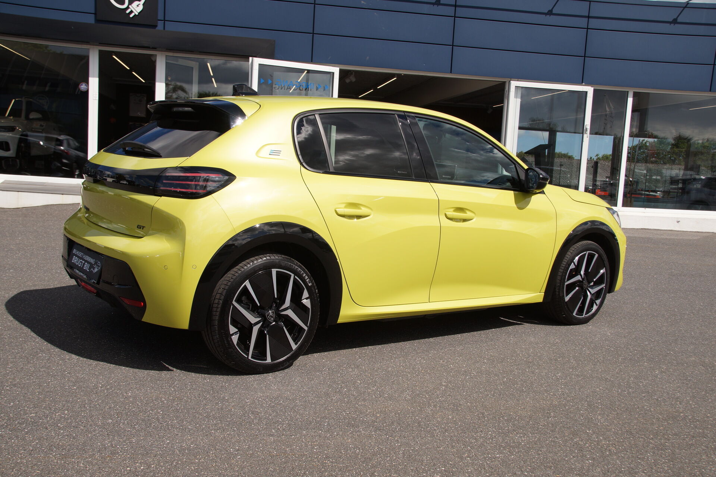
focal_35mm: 36
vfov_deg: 36.8
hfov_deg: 53.2
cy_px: 238
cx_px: 358
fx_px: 716
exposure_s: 1/400
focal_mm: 24
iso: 100
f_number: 8
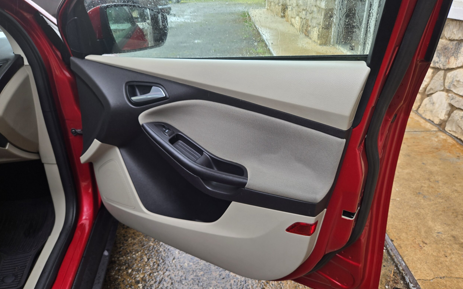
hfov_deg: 72.6
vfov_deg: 49.2
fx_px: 315
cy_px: 130
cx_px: 232
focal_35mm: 25
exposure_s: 1/180
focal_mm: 5.4
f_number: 1.8
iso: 40
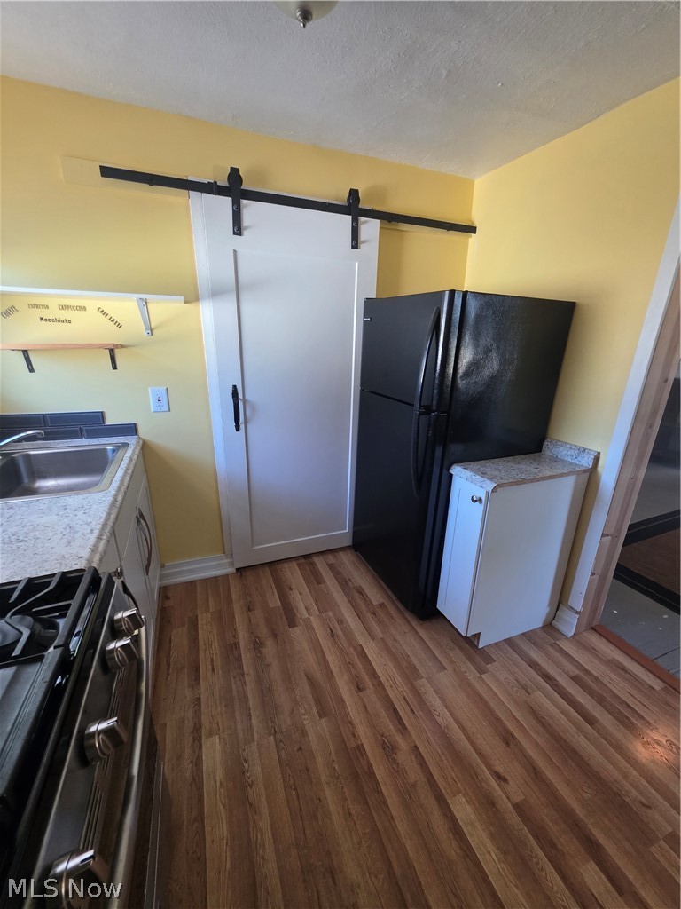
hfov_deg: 89.9
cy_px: 454
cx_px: 340
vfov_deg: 106.2
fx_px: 341
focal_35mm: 13
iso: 320
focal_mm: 2.2
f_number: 1.9
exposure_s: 1/60
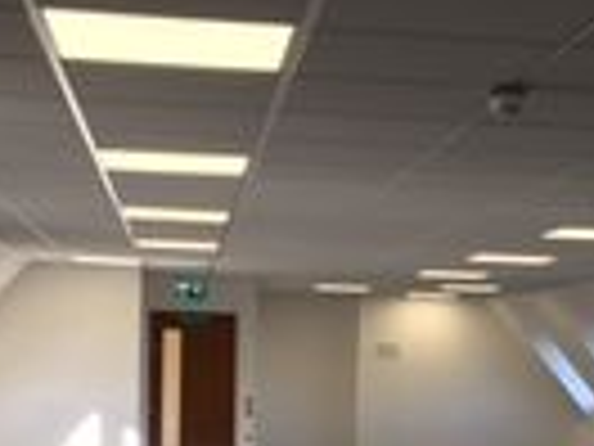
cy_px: 478
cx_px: 378
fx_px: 1510
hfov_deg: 22.2
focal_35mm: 88
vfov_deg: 16.3
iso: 40
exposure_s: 1/100
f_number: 2.2
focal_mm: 4.15
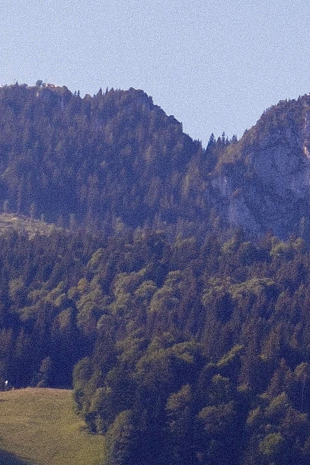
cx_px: 632
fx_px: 2635
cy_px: 182
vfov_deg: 10.1
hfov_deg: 6.5
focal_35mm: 204
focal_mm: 30.6
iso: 250
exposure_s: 1/800
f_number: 6.2
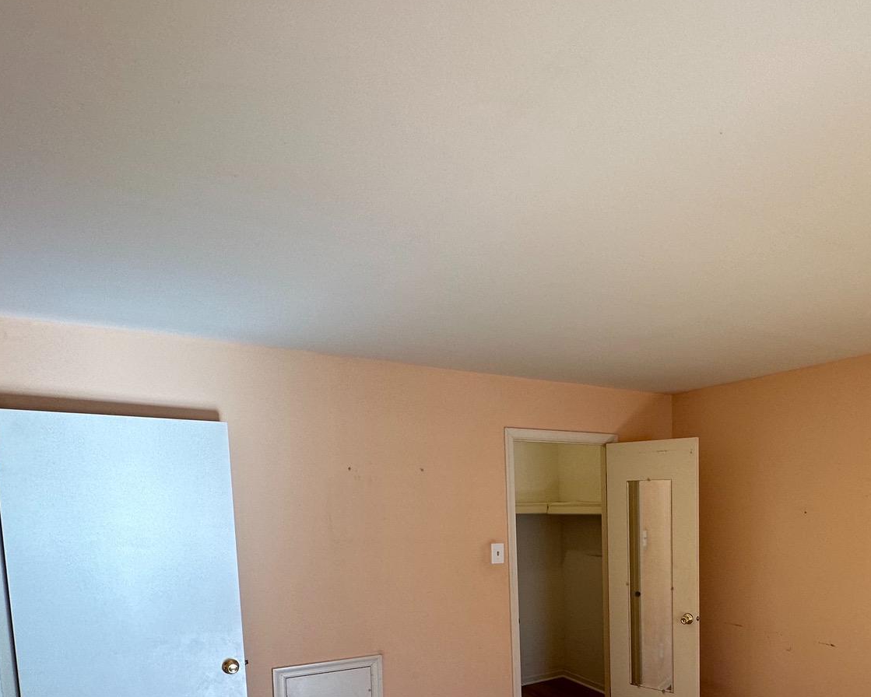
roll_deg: +0.5
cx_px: 651
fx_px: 645
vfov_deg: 52.9
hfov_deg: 64.1
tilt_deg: -5.6
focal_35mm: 25
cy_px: 562
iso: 100
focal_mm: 2.22
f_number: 2.2
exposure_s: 1/120
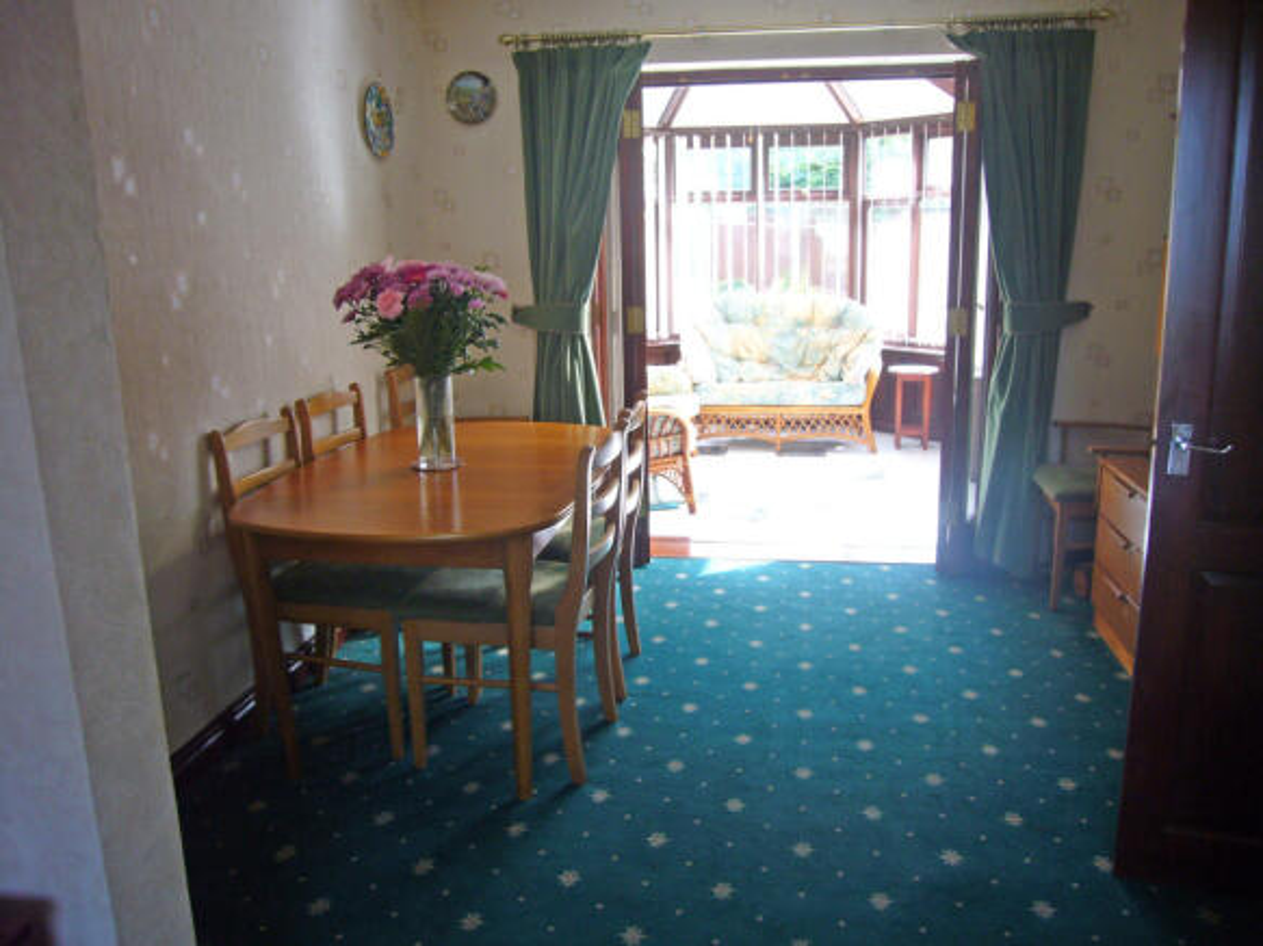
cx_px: 632
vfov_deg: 49.7
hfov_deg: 63.5
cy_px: 473
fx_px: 1021
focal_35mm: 28
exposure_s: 1/50
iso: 80
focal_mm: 4.6
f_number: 2.8
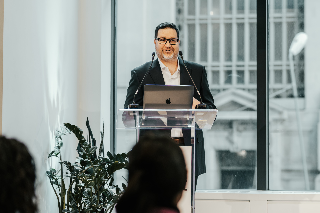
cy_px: 64
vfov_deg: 11.4
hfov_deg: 17.0
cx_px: 204
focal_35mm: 120
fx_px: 1069
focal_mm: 85
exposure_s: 1/200
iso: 1000
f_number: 3.2
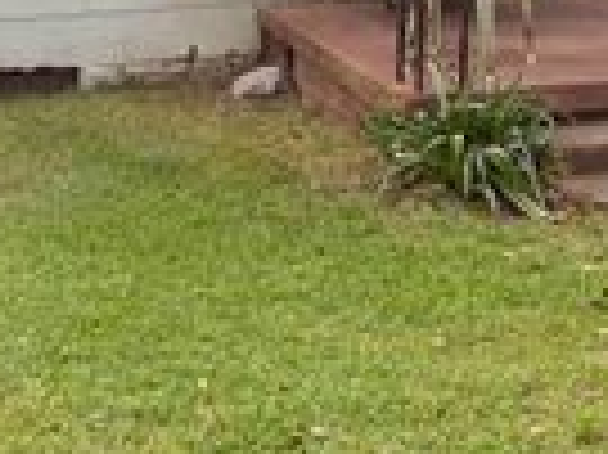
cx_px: 477
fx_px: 1562
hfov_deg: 21.8
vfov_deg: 14.9
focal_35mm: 89
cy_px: -299
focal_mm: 6.76
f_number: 1.78
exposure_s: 1/1361
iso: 100
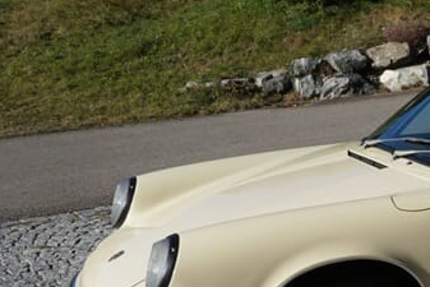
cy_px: 254
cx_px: 499
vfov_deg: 18.4
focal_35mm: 73
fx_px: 872
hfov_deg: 25.3
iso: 100
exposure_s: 1/125
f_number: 13
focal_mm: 16
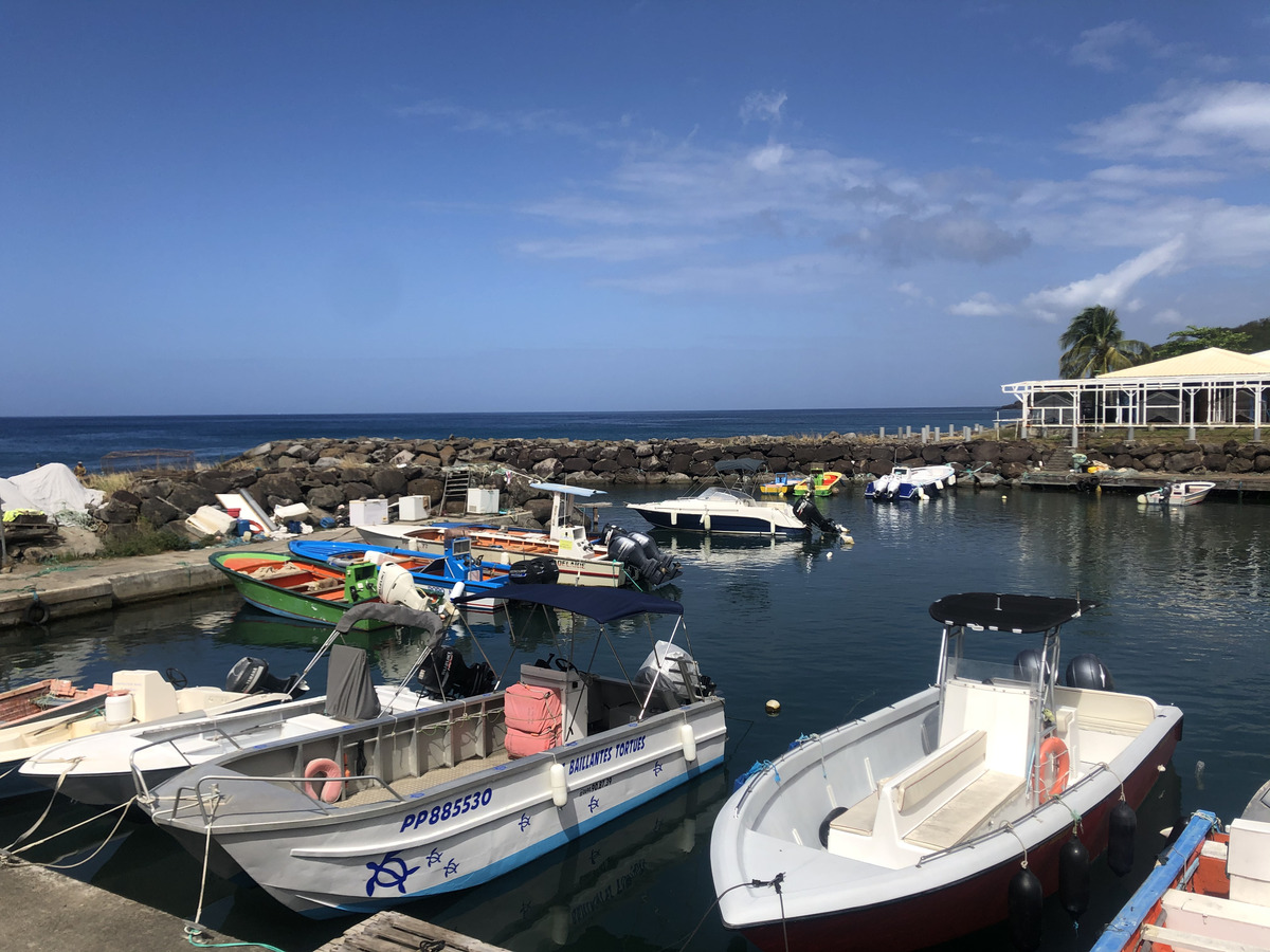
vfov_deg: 49.7
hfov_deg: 63.4
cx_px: 635
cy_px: 476
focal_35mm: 28
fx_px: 1027
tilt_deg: -3.5
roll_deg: +1.6
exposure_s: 1/3436
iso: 20
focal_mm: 4
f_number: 1.8
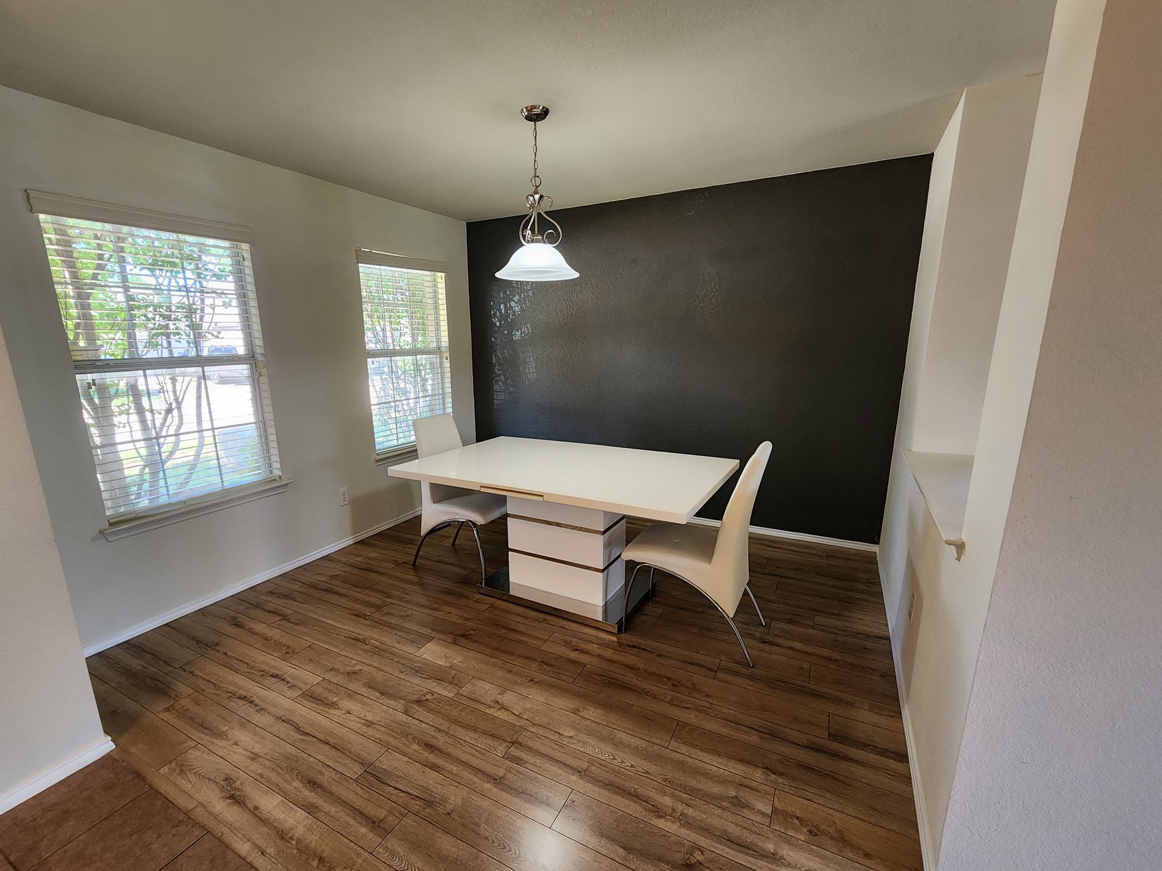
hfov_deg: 102.0
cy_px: 461
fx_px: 470
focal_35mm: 14
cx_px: 547
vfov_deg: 85.6
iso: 250
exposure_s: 1/60
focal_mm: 2.2
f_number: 2.2
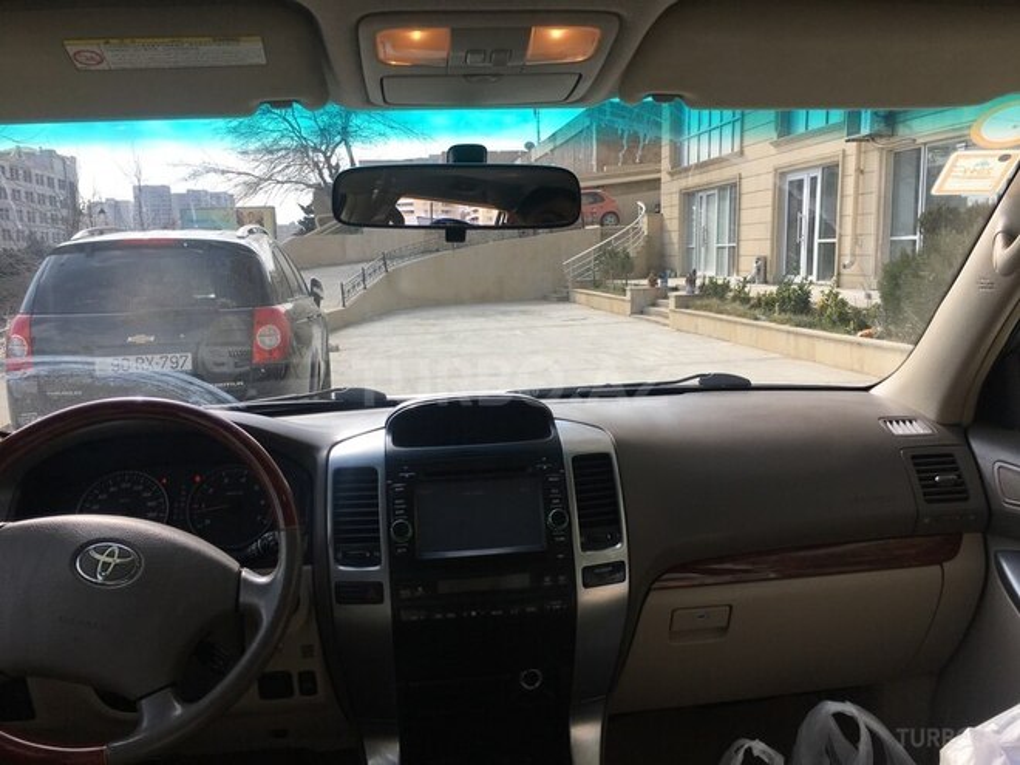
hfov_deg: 61.7
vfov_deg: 48.2
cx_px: 510
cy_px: 382
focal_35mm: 29
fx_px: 855
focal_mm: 4.15
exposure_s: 1/641
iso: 25
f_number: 2.2
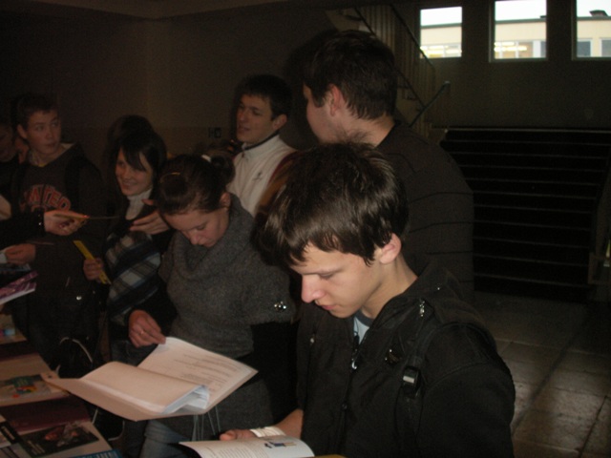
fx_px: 653
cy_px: 229
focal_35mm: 37
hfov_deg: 50.1
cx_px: 306
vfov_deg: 38.7
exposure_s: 1/40
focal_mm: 7.7
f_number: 3.5
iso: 160
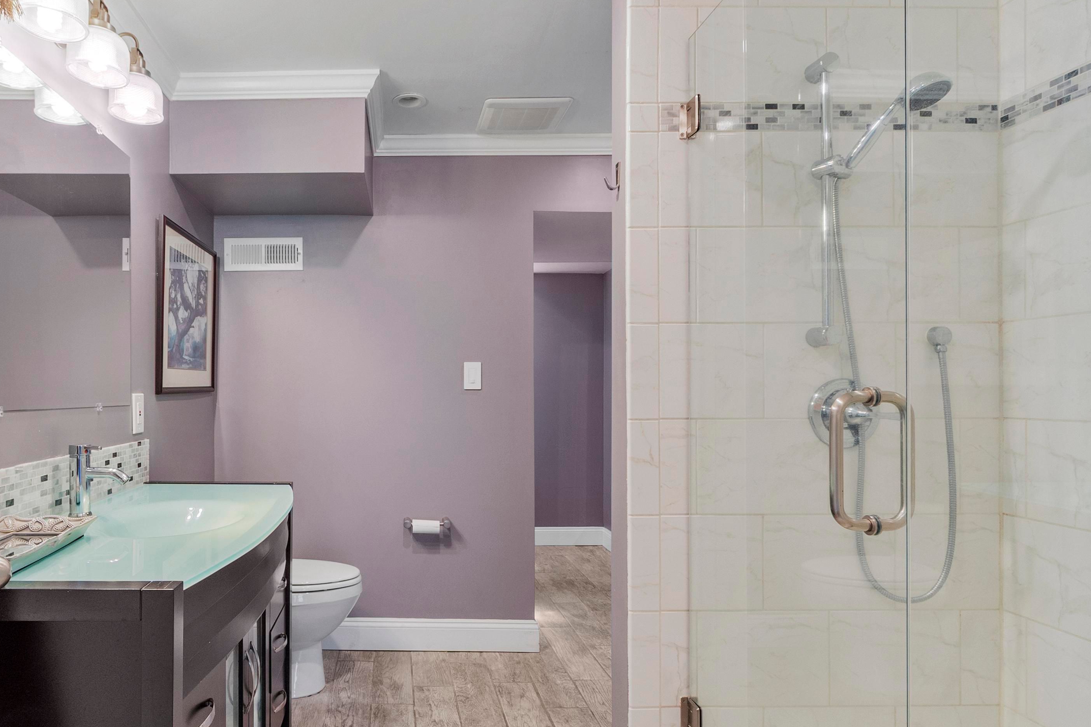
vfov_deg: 59.5
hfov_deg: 80.0
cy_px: 374
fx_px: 636
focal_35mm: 21
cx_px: 423
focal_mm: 10
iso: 320
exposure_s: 1/1.25
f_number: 8
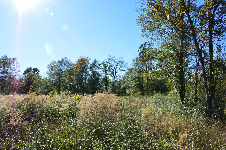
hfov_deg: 67.4
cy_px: 75
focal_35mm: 27
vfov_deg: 47.8
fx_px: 169
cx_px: 113
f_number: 11
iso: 400
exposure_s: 1/400
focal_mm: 18
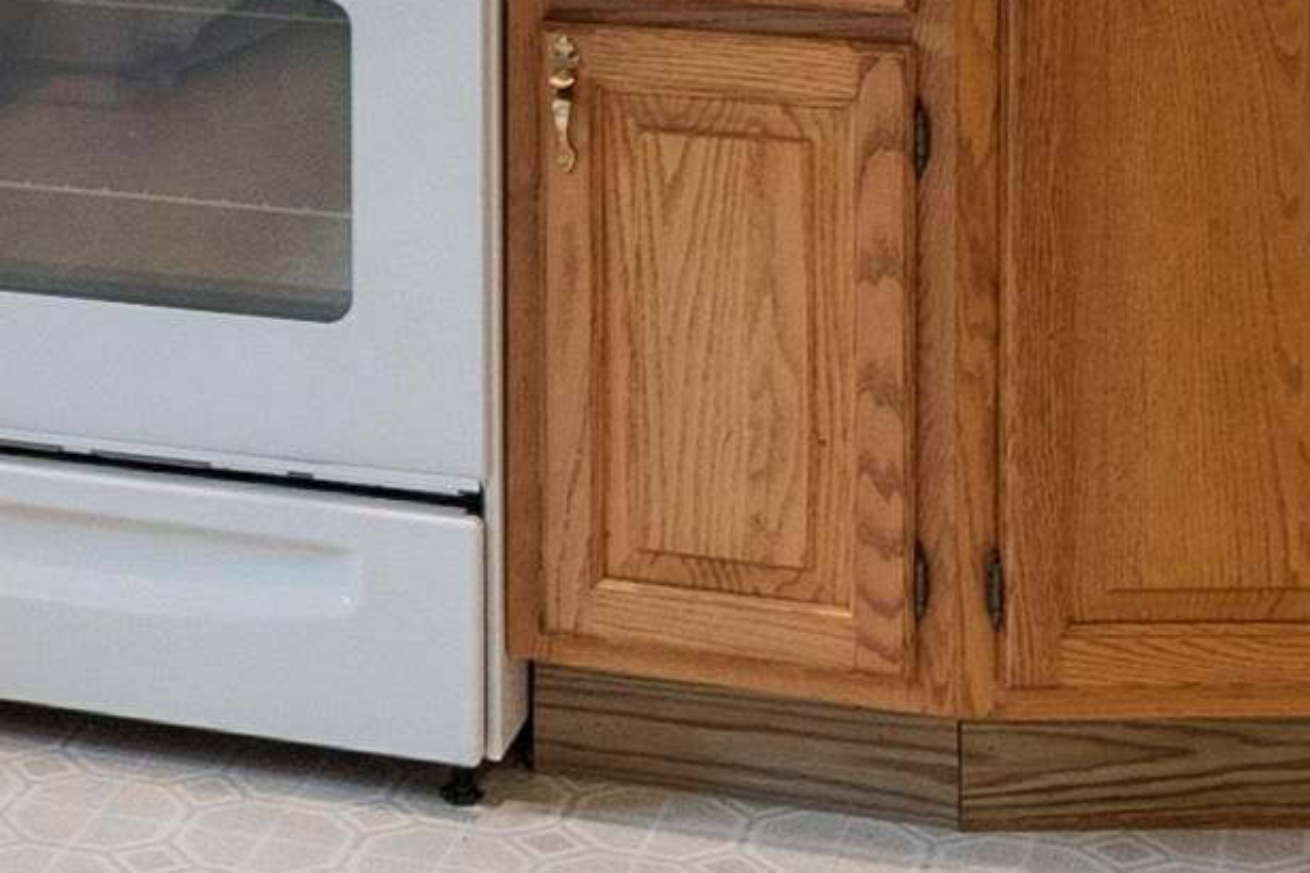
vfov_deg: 13.1
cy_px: -628
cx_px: 51
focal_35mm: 96
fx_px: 3493
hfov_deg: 20.7
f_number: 8
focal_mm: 10
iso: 320
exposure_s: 1
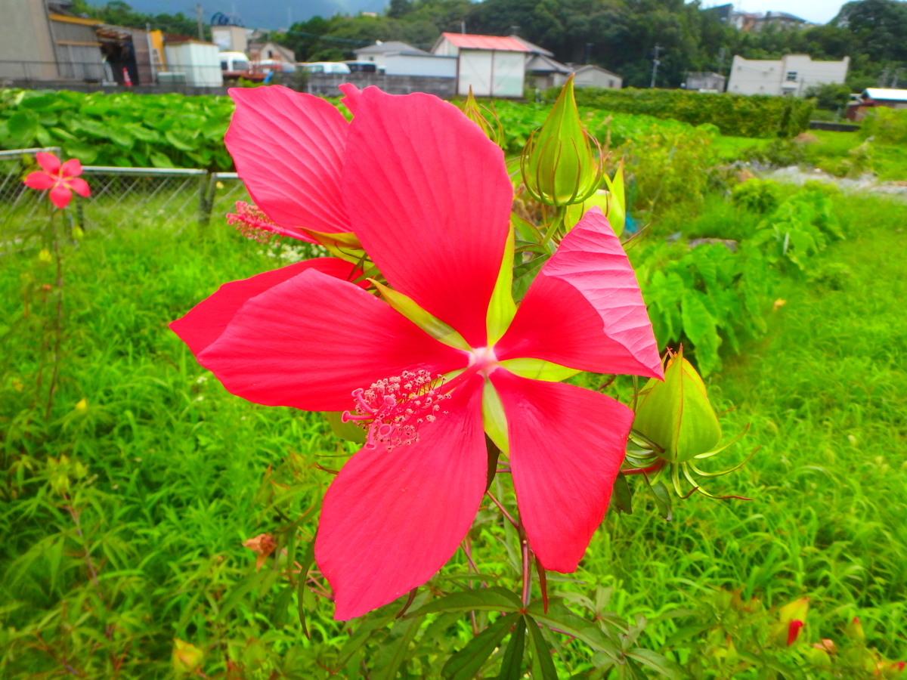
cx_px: 454
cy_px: 340
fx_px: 550
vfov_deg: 63.4
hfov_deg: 79.0
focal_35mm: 21
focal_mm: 3.7
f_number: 3.5
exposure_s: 1/400
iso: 125
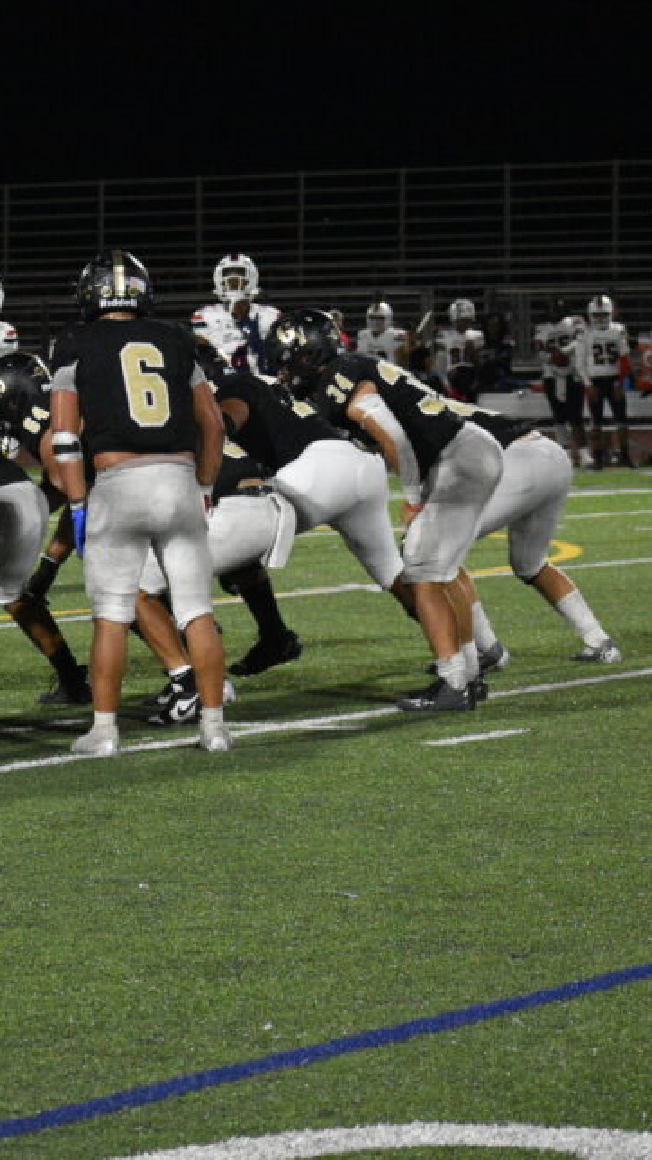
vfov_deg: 12.3
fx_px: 5381
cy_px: 603
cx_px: -9
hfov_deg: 6.9
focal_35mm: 175
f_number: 4.5
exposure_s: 1/500
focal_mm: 70
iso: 3200
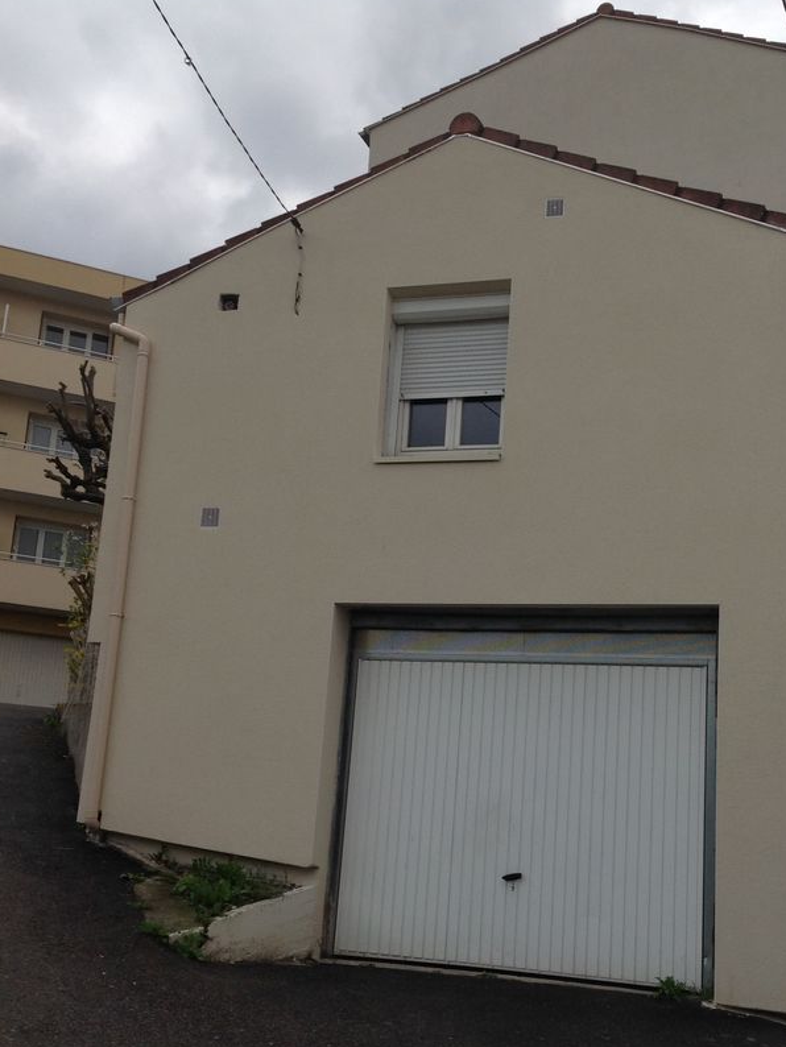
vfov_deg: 42.7
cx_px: 471
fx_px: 1331
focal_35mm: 44
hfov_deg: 32.8
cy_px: 625
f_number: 2.4
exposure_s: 1/1439
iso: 50
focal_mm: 4.28
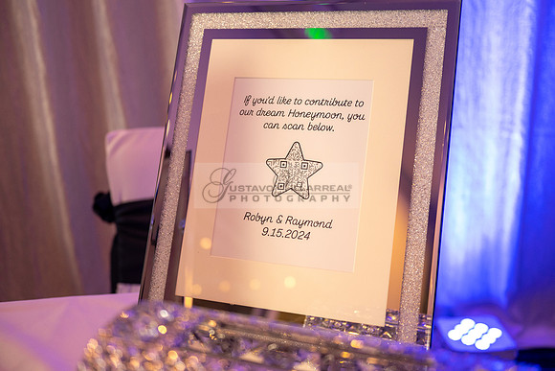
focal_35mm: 40
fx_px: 617
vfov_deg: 33.4
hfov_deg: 48.4
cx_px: 278
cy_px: 186
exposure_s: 1/160
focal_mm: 40
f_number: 2.8
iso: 1000
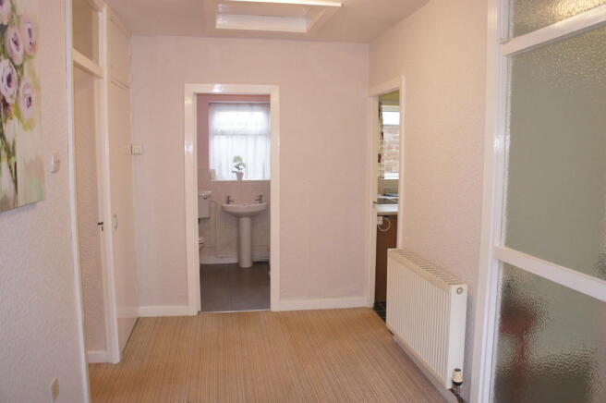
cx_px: 303
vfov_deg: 47.8
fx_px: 454
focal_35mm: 27
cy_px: 202
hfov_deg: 67.4
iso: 400
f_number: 3.5
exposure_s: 1/60
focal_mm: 18
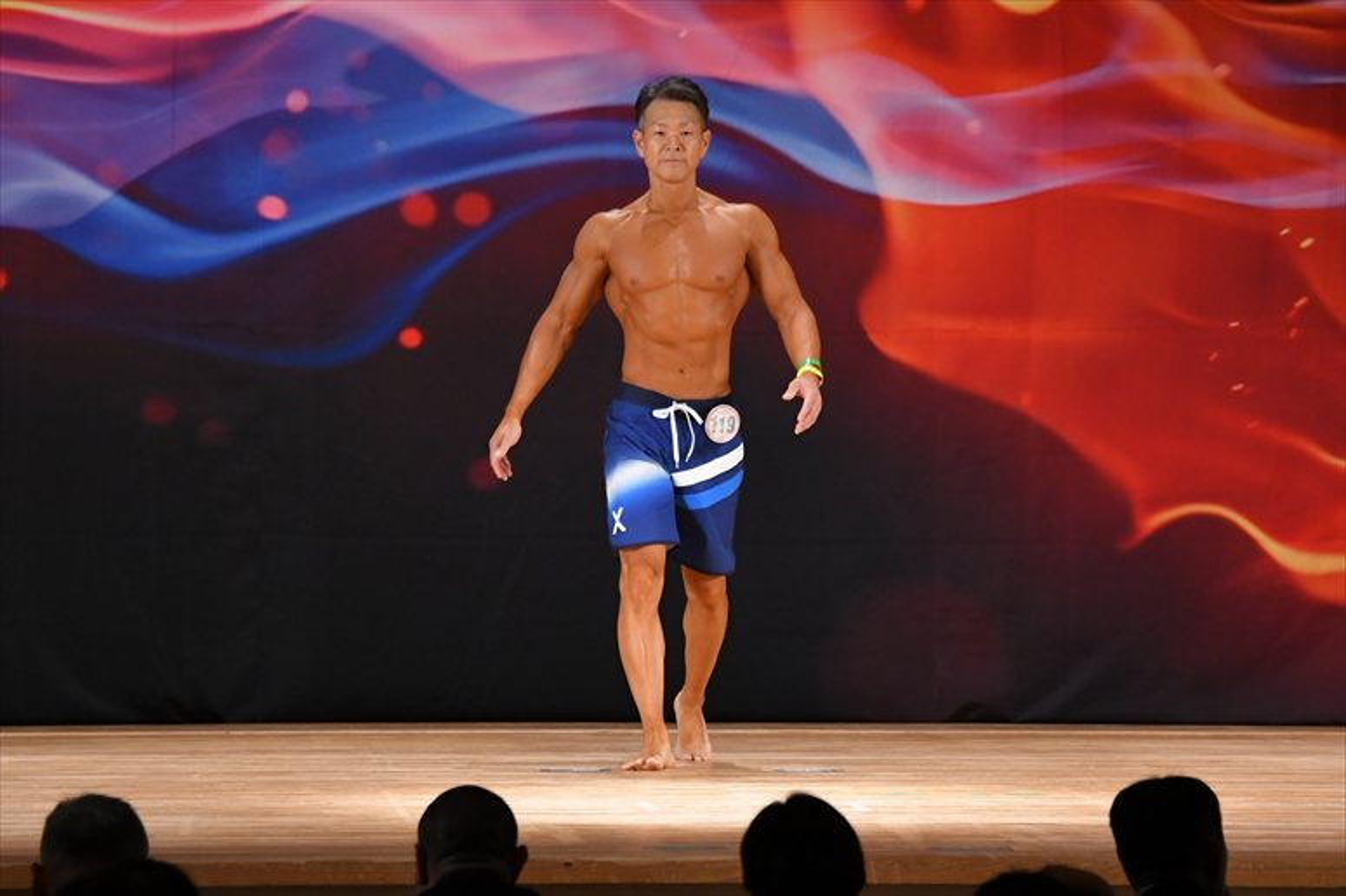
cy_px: 448
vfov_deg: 6.1
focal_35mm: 225
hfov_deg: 9.2
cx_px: 673
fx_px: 8409
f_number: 5.6
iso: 3200
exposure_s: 1/400
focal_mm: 150
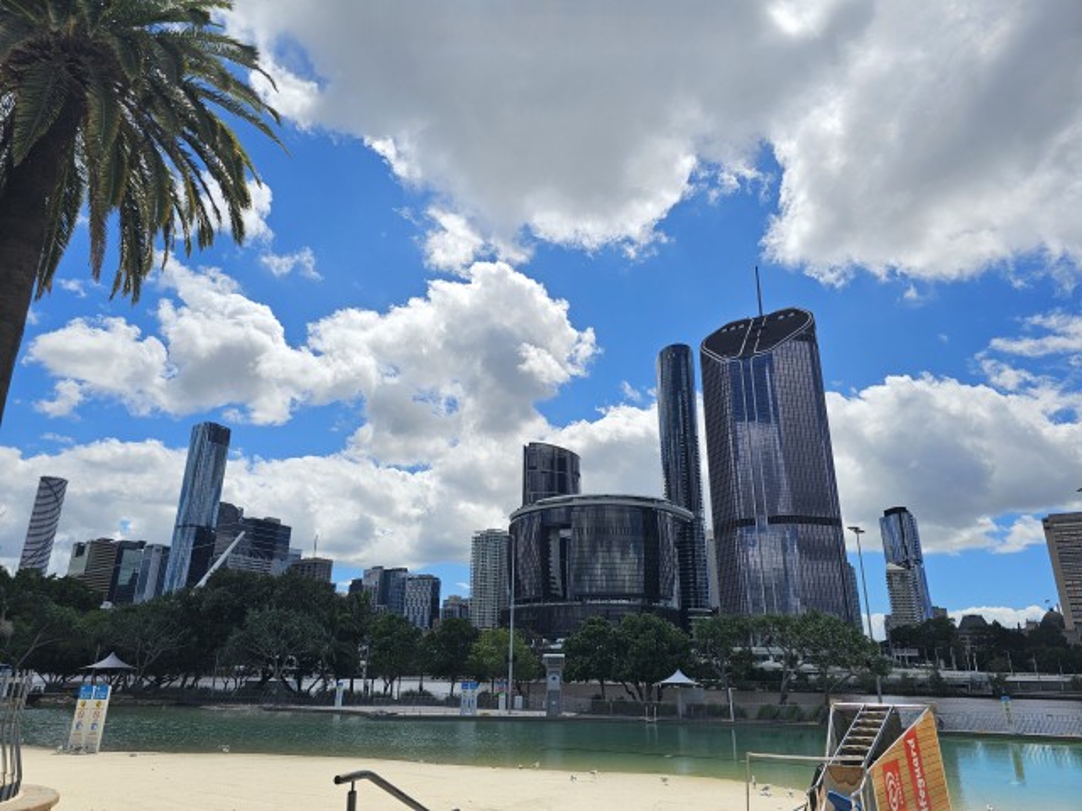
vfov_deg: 58.9
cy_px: 406
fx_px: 719
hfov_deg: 73.9
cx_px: 541
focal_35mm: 23
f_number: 1.7
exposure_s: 1/1399
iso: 10
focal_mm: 6.3
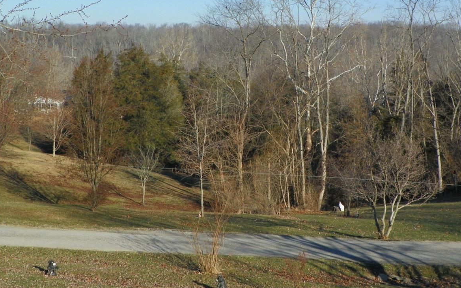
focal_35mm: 68
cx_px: 241
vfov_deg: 19.0
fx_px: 854
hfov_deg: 30.2
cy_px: 74
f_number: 5.6
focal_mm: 8.9
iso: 64
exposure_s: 1/400
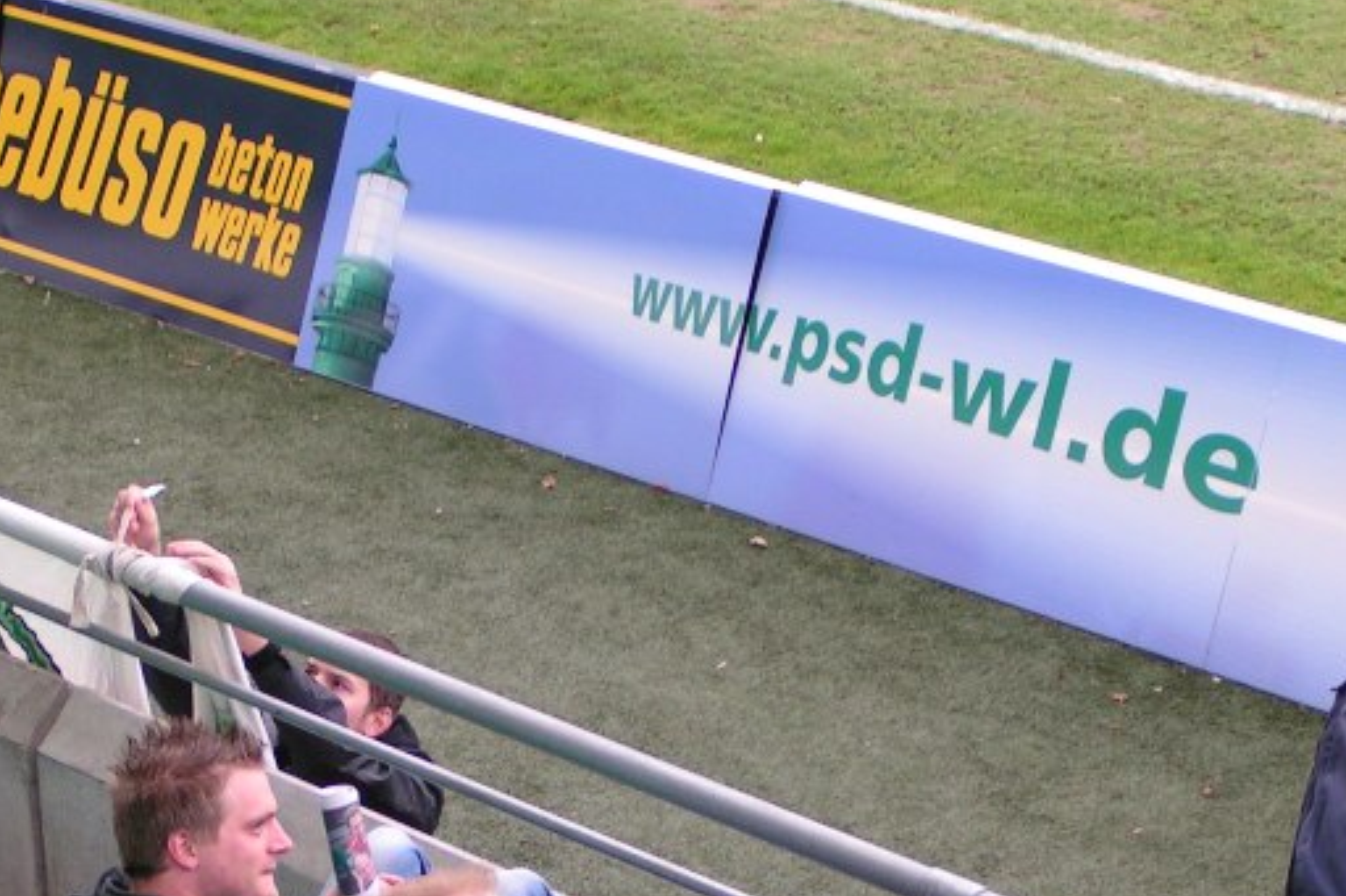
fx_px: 4560
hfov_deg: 16.8
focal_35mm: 122
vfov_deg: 11.2
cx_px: 536
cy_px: 746
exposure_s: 1/80
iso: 80
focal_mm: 11.5
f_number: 3.2
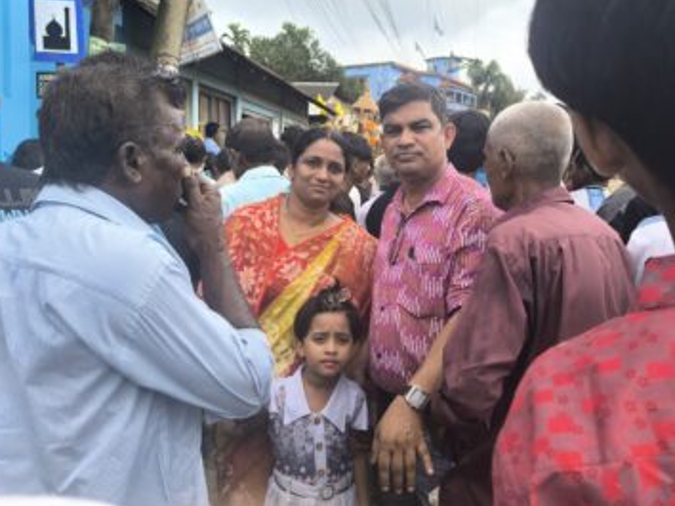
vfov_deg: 52.9
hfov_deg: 67.3
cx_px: 355
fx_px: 507
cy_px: 221
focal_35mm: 26
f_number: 1.65
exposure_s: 1/361
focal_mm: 6.14
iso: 50
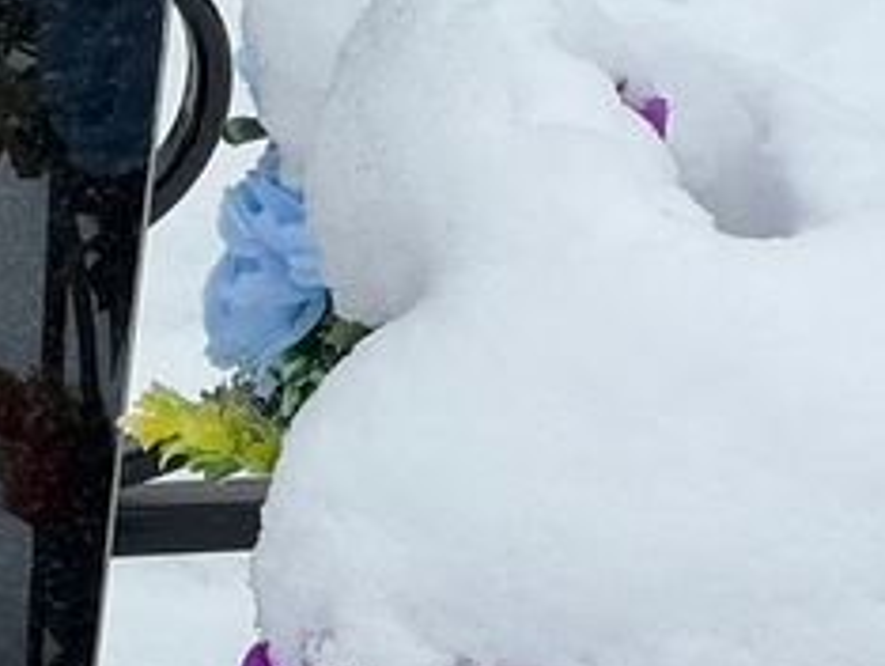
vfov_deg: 5.7
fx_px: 6731
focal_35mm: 263
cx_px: -401
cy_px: 189
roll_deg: -3.7
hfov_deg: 7.4
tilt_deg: -24.2
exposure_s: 1/99
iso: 32
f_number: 2.8
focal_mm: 9
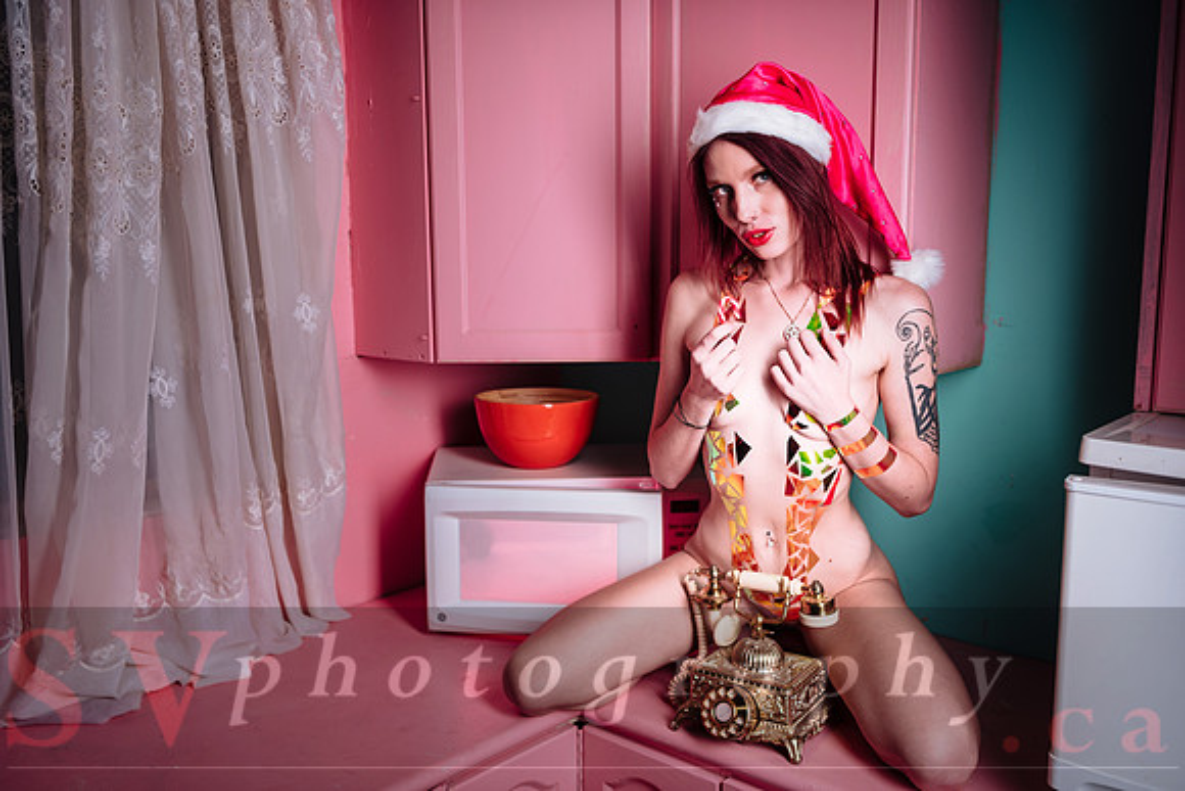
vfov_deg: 40.8
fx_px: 1064
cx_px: 593
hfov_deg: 58.2
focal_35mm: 32
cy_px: 395
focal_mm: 32
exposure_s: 1/125
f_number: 3.2
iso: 64
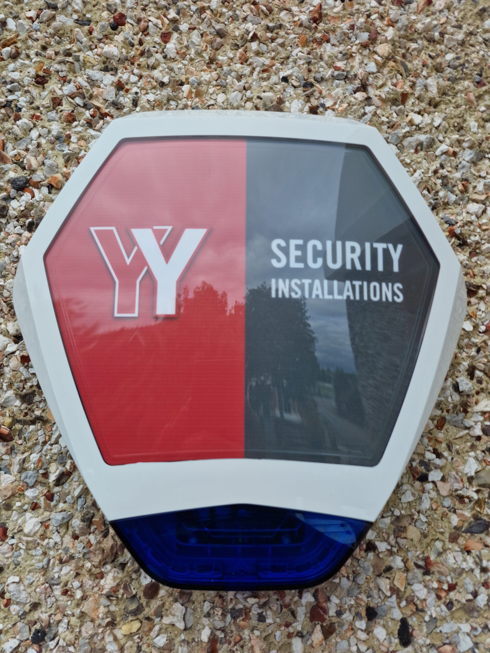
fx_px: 434
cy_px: 326
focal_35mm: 23
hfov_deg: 58.9
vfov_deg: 73.9
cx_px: 245
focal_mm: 6.4
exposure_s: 1/355
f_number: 1.8
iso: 50
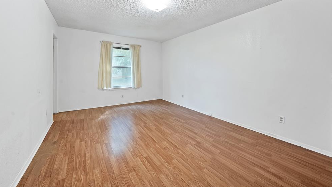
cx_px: 162
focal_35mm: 13
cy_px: 75
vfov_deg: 77.5
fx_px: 114
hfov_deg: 110.8
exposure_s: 1/2.5
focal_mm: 12
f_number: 9
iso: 640
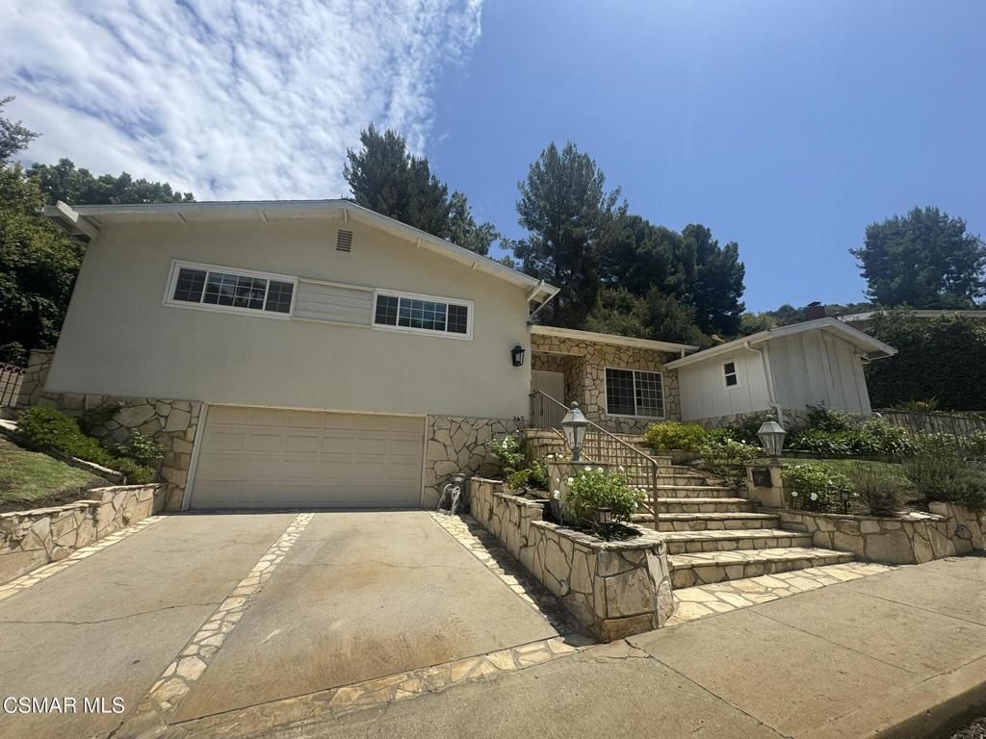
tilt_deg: +16.0
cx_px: 493
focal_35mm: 14
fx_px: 399
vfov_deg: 85.7
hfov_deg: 102.1
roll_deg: -1.7
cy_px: 370
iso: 40
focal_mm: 2.22
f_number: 2.2
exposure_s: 1/1536
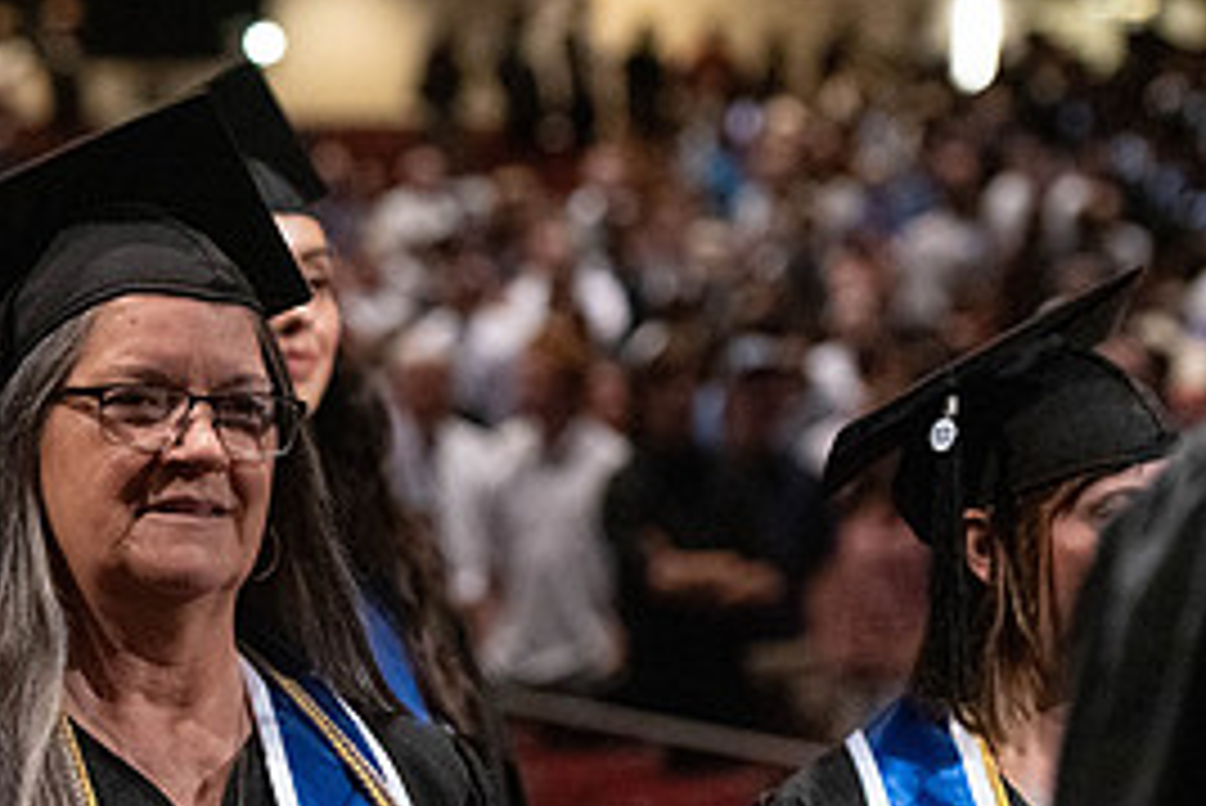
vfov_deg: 6.5
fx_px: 7106
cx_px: 184
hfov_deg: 9.7
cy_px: 453
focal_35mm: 212
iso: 6400
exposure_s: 1/320
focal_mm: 98
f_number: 2.8
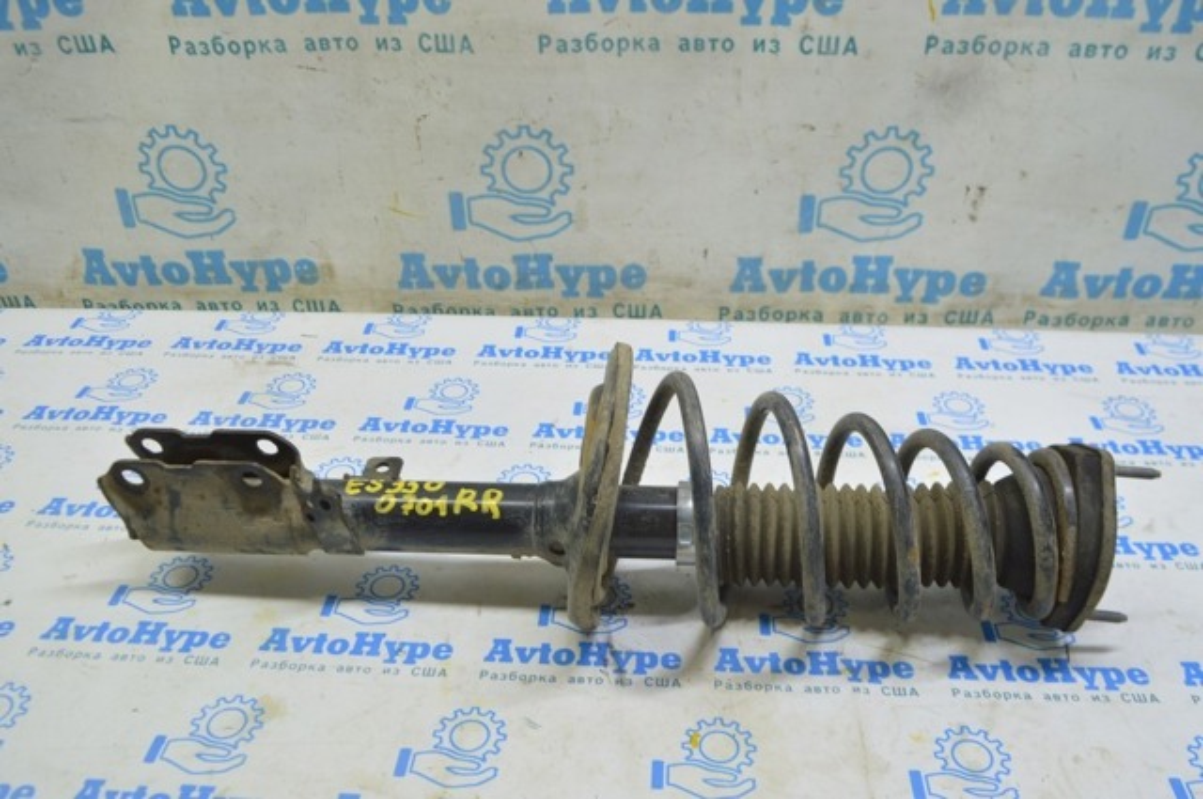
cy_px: 400
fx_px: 1051
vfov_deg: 41.6
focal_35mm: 32
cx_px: 602
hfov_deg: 59.6
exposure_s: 1/20
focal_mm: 21
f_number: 5.6
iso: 400
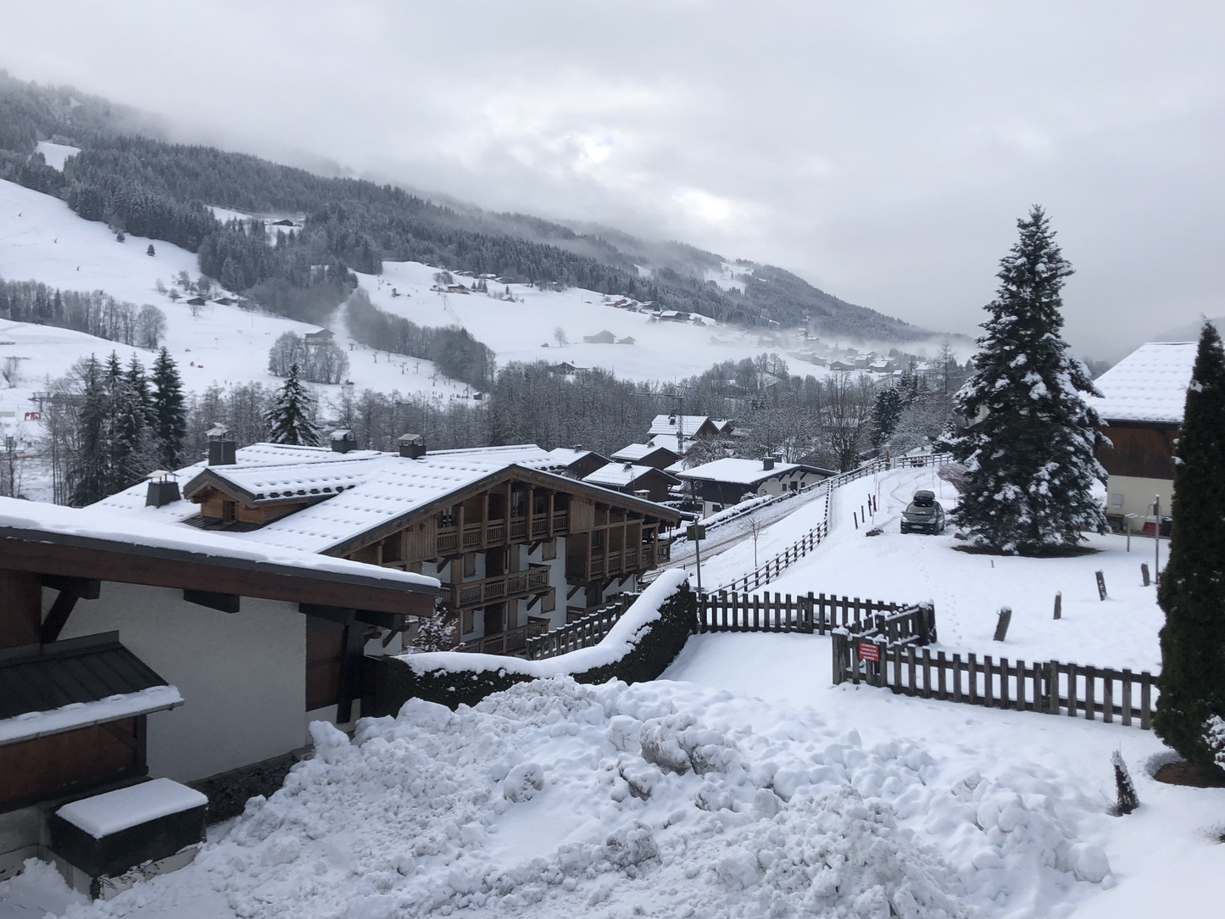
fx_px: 1097
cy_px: 426
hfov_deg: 58.3
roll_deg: -0.3
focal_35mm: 31
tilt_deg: -2.1
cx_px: 656
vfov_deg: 45.4
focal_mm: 4
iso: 20
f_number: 1.8
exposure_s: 1/1946
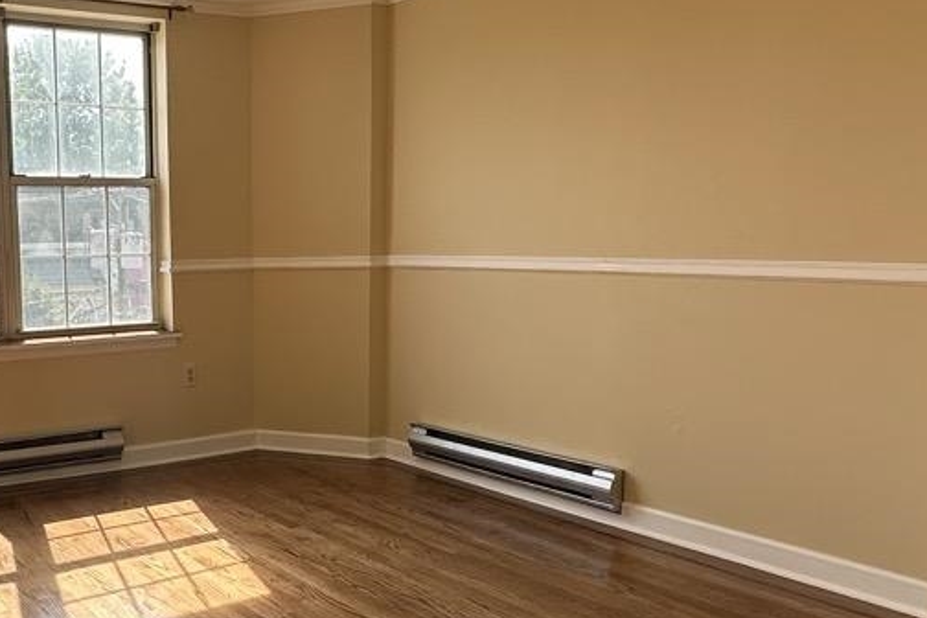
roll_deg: +3.2
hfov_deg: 49.4
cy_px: 362
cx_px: 210
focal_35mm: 37
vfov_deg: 35.8
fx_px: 953
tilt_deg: -8.4
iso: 40
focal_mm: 2.22
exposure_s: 1/249
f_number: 2.2
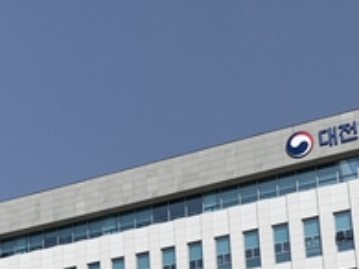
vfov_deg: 17.3
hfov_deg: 24.1
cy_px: 346
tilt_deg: +16.5
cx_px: 74
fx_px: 829
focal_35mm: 80
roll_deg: +0.1
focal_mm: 4.25
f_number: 1.8
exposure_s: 1/4902
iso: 25
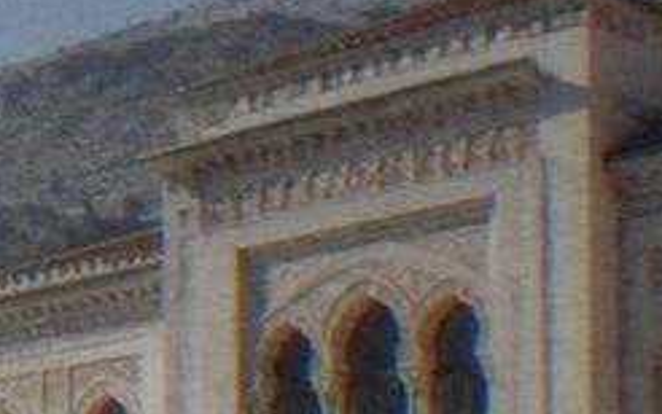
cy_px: 753
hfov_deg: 10.2
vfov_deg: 6.5
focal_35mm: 199
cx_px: -336
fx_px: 3592
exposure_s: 1/800
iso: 200
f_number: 4.5
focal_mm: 48
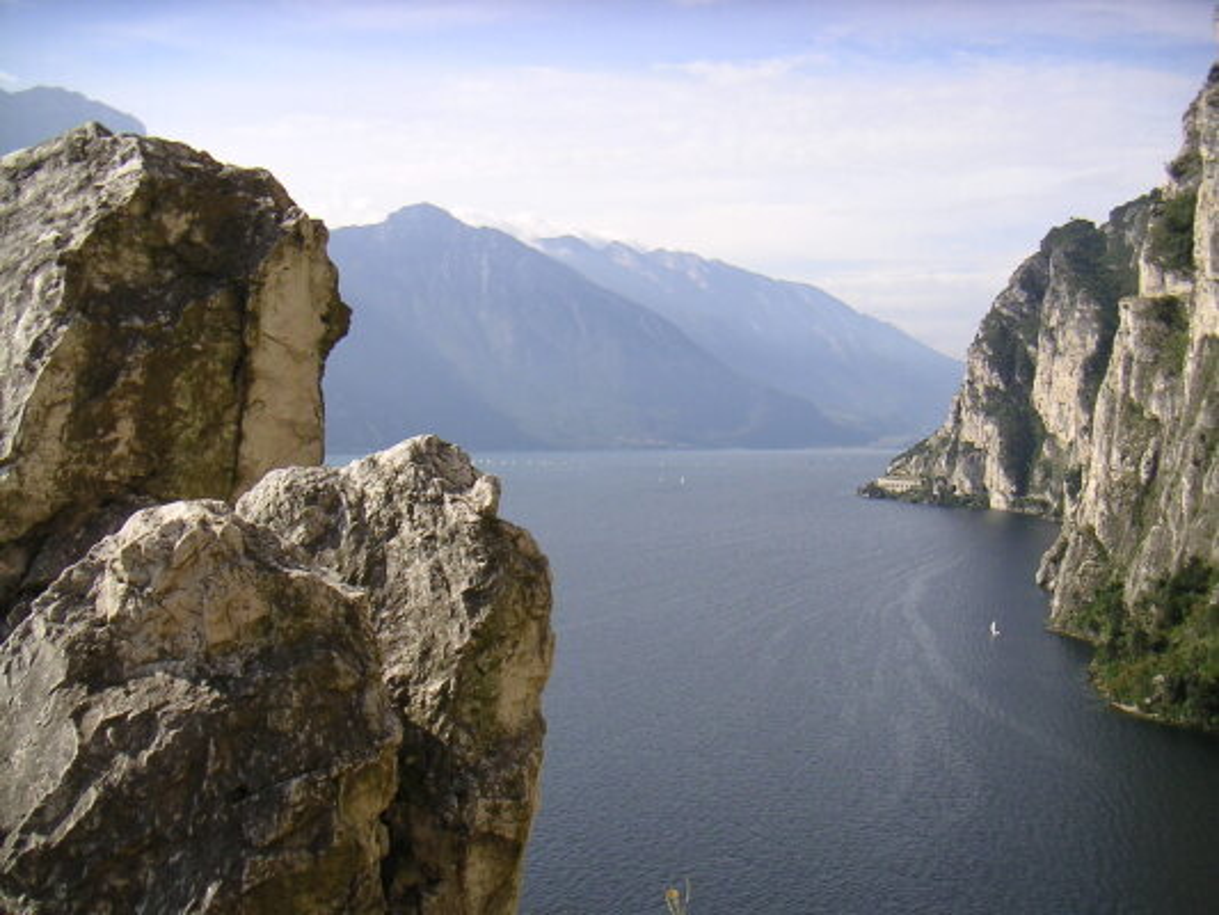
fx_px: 1374
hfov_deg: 47.9
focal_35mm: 39
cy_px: 458
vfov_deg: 36.8
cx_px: 610
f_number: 6.7
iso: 64
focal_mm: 5.1
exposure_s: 1/180
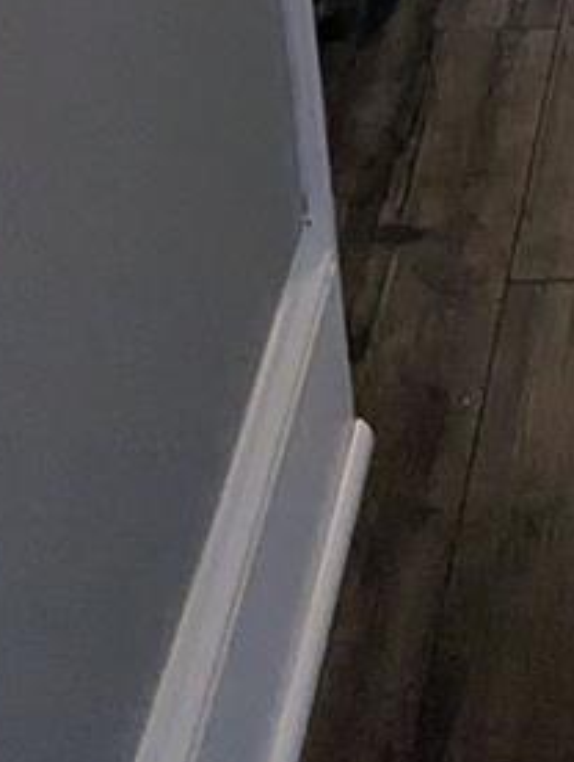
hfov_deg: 15.0
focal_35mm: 89
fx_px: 1962
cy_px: -872
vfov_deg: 15.8
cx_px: 937
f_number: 2.2
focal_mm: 2.35
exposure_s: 1/120
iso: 615
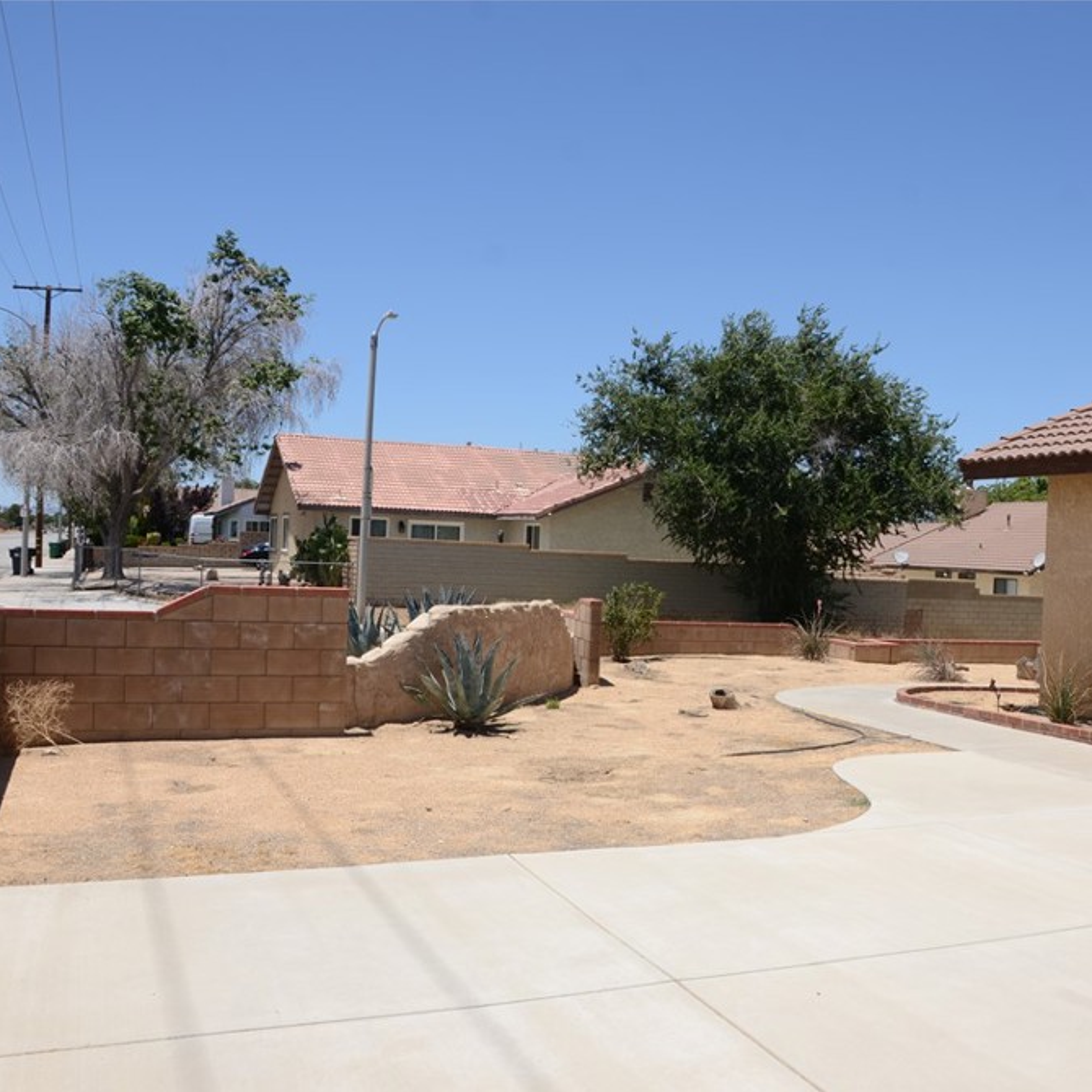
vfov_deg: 47.2
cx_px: 675
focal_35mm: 35
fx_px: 1249
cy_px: 551
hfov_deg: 46.8
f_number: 10
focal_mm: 18
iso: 100
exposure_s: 1/250
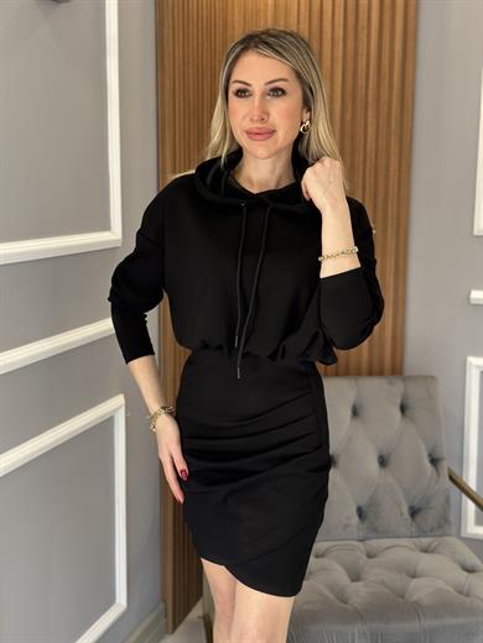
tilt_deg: -9.2
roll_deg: -0.9
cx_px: 242
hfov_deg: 30.3
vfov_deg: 39.7
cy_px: 322
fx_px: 893
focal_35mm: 48
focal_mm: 6.86
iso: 125
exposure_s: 1/95
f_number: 1.78
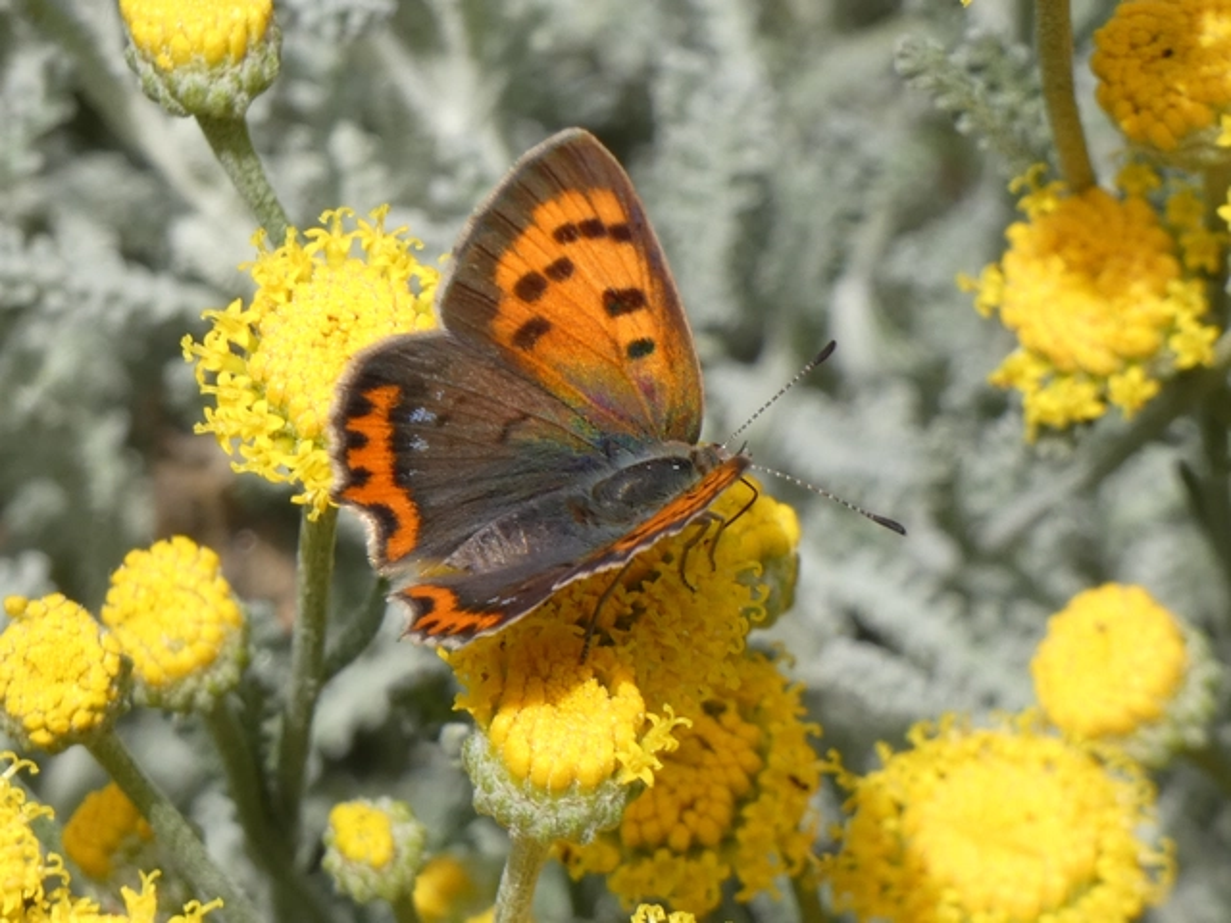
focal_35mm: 428
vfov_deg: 3.5
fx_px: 15220
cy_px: 462
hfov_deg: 4.6
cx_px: 616
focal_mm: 76.7
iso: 80
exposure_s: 1/100
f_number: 5.6
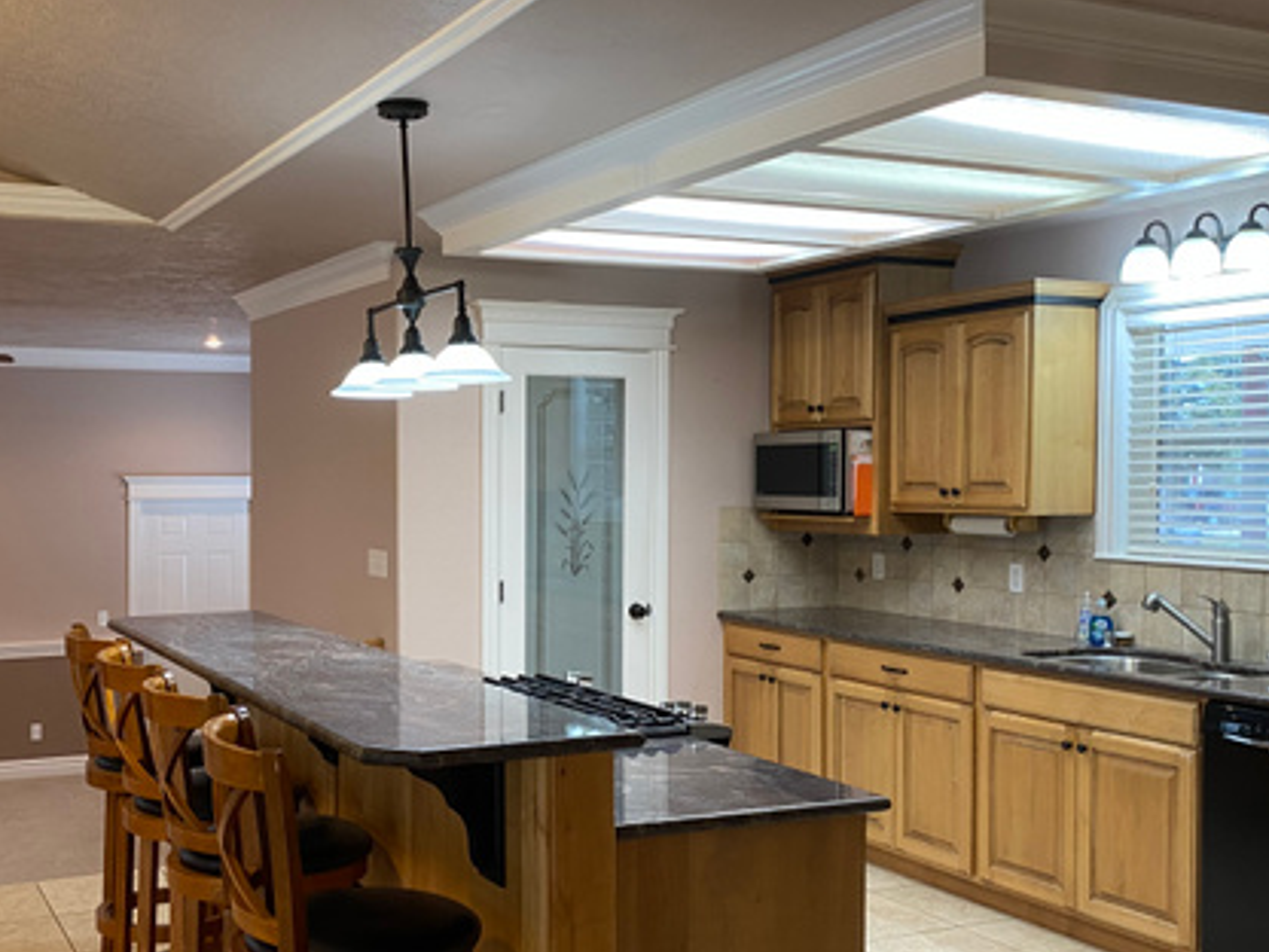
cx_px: 461
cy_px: 537
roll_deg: -0.2
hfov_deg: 46.3
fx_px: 1466
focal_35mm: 40
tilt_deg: -4.1
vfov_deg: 35.9
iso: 125
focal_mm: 4.25
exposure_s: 1/60
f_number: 1.8
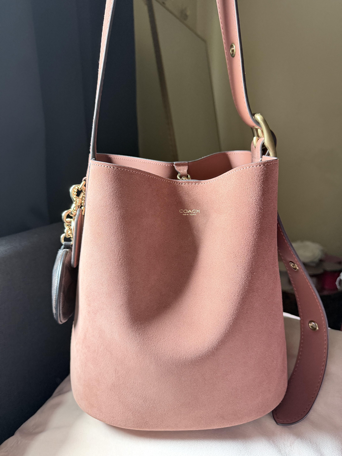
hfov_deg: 56.8
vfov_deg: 71.6
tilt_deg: -10.5
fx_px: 316
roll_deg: -0.2
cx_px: 171
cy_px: 228
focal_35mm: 24
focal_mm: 6.76
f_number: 1.78
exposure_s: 1/60
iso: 320
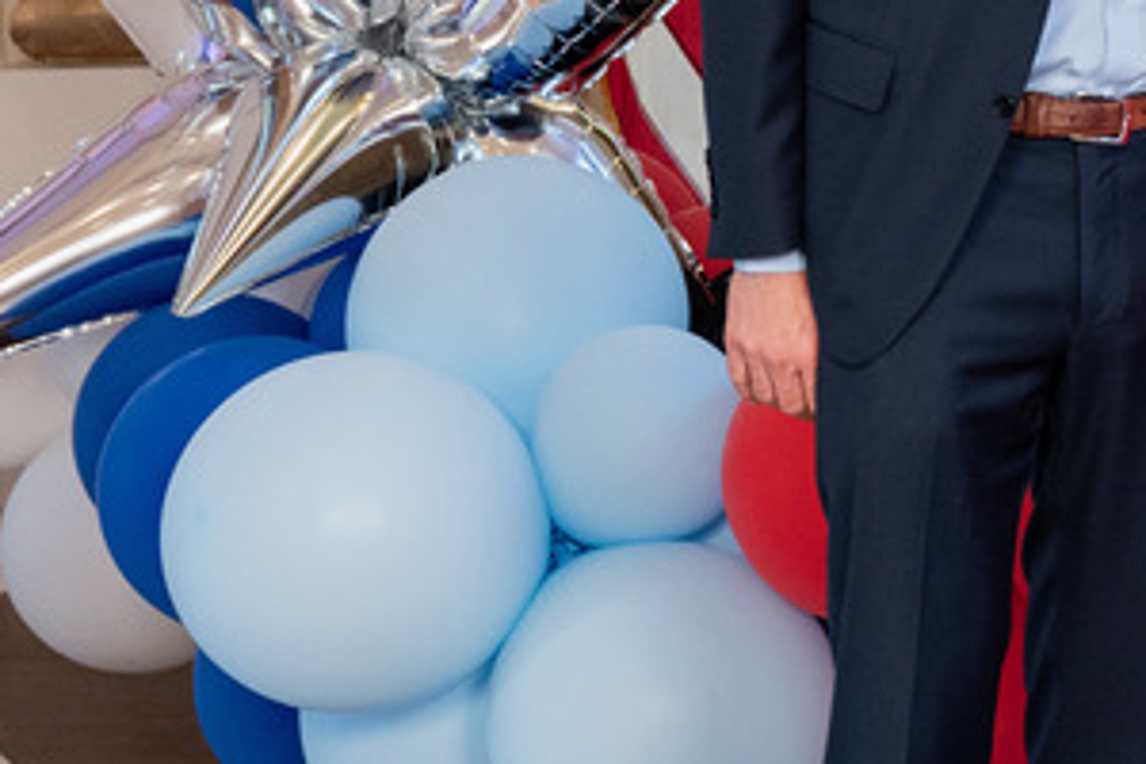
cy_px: 162
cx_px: 1921
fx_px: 4234
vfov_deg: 10.3
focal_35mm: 133
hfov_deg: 14.0
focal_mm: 39
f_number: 5
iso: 1600
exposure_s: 1/200
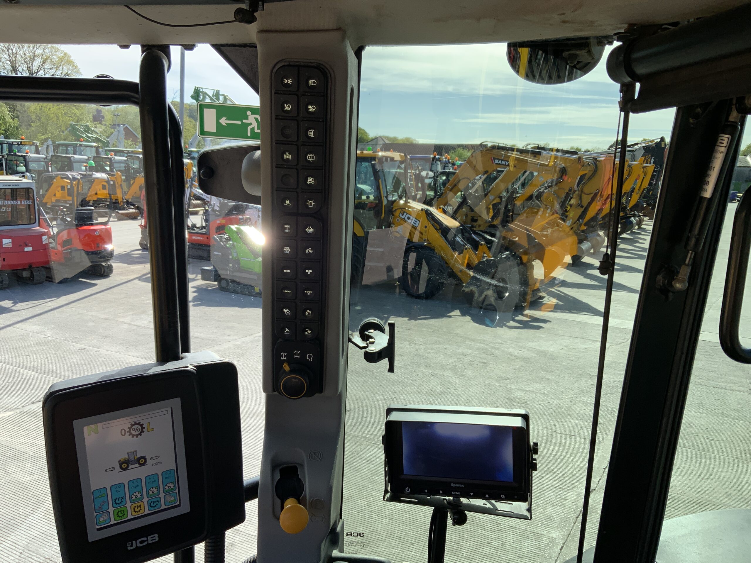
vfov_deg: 48.2
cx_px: 376
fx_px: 629
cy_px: 282
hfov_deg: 61.7
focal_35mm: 29
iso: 16
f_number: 1.8
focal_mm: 3
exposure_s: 1/545
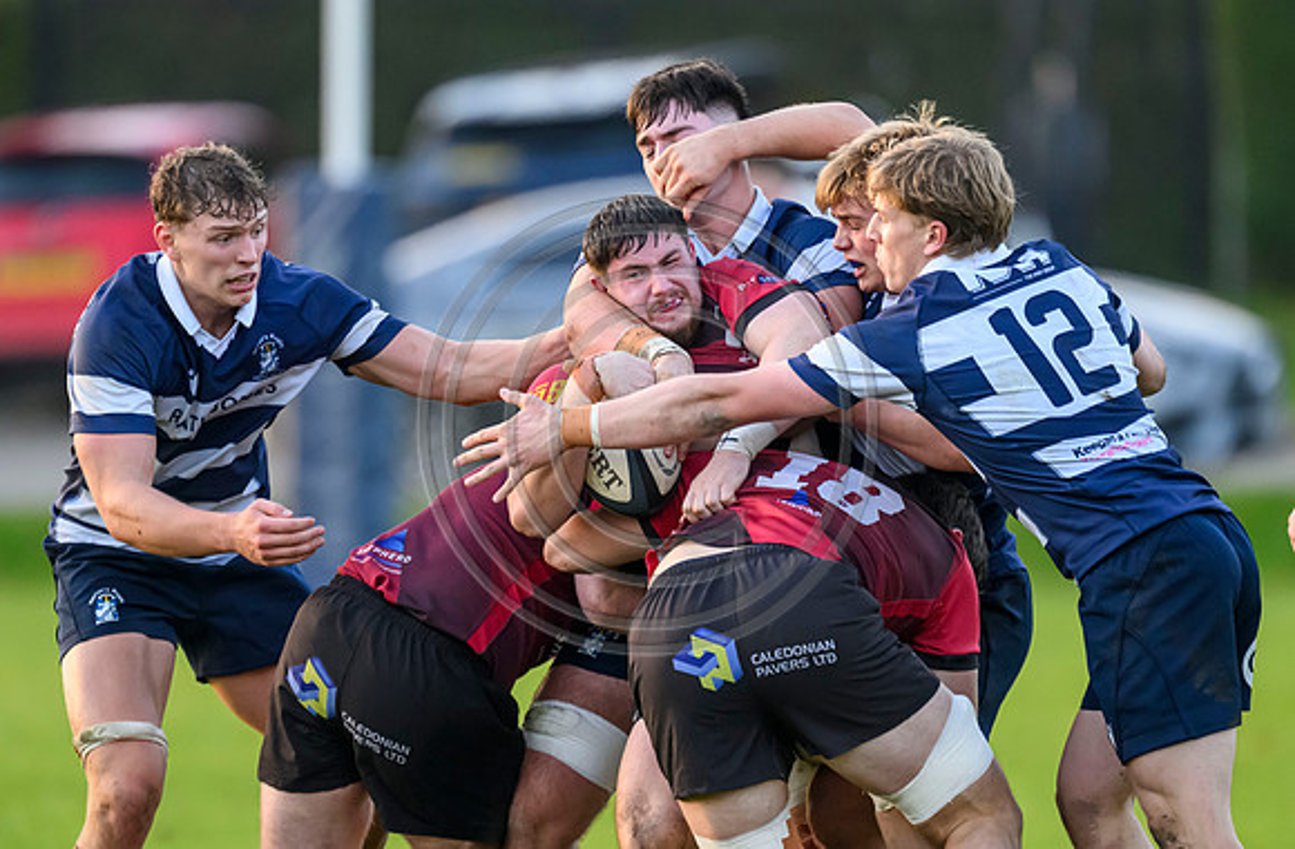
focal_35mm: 735
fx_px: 26296
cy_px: 515
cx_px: 612
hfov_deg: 2.8
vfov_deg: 1.8
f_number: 4
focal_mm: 560
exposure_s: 1/1600
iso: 3200
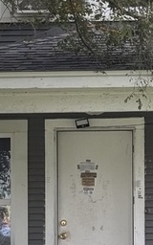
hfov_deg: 6.1
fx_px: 1434
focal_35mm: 215
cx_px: 110
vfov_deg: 9.8
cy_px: 152
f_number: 1.78
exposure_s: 1/172
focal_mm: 6.76
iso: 80
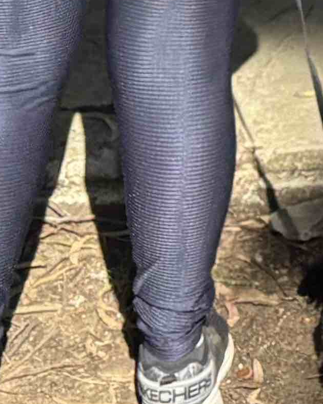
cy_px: -608
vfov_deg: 9.3
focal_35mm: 184
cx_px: 911
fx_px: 2200
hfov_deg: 7.5
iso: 64
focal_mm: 5.96
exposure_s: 1/1196
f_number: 1.6
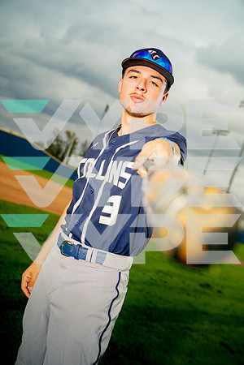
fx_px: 508
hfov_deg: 27.0
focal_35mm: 50
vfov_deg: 39.6
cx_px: 122
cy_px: 182
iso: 400
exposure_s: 1/250
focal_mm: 50
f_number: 4.5
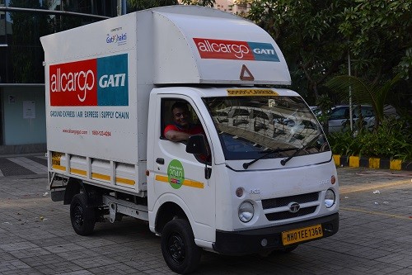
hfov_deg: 39.6
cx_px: 206
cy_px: 138
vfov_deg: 27.0
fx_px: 572
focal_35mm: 50
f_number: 5.6
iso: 100
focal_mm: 50
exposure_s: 1/250
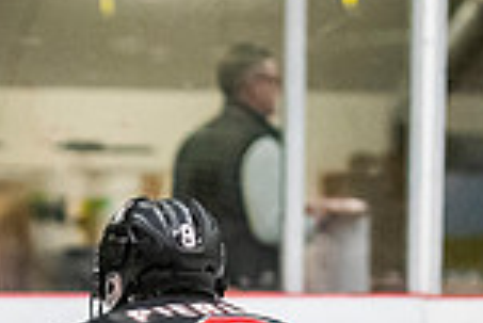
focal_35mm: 646
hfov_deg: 3.2
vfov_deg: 2.1
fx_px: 8675
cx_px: 32
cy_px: 619
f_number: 3.2
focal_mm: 105
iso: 2500
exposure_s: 1/800
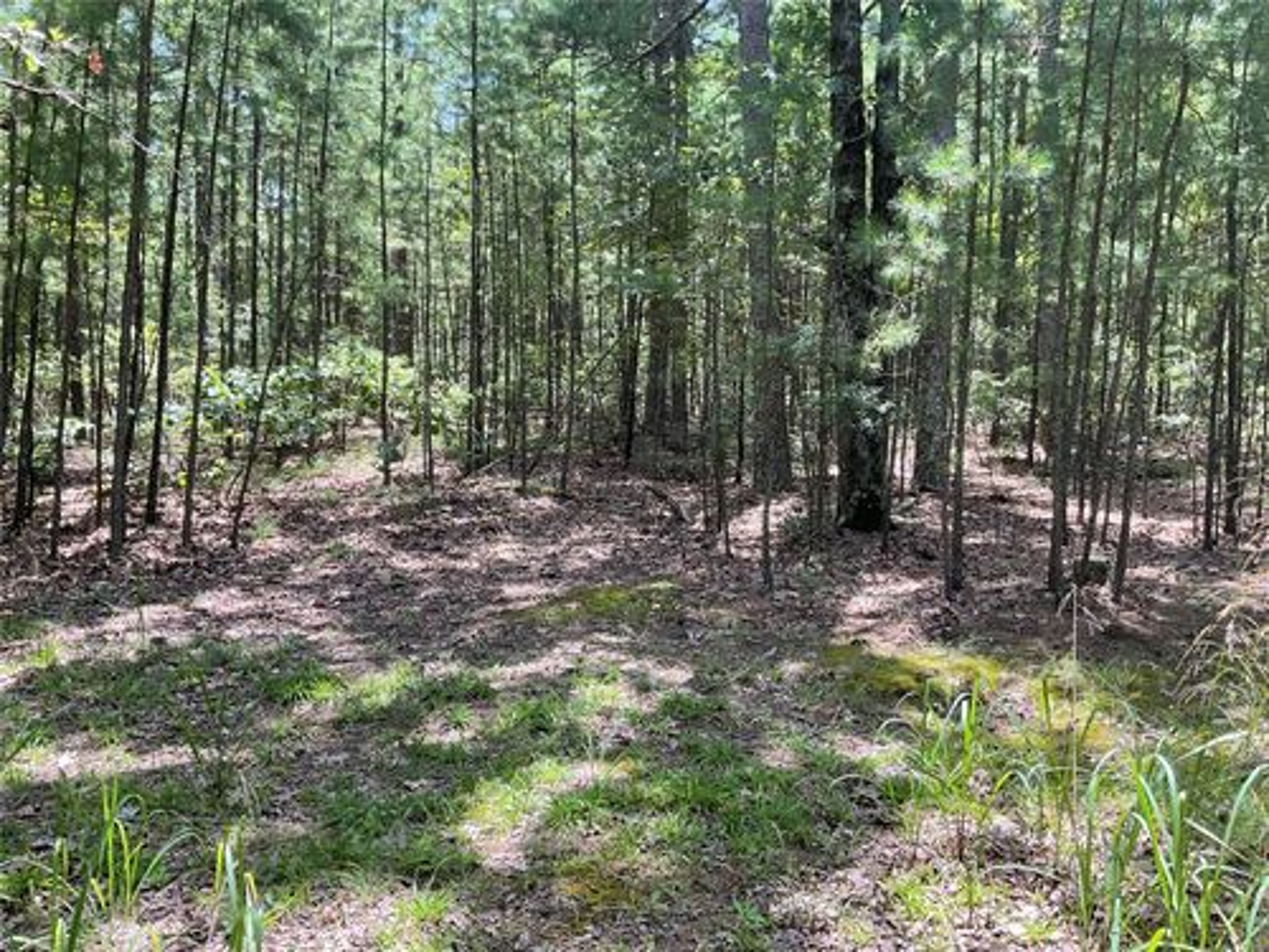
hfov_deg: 61.7
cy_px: 476
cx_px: 634
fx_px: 1063
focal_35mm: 29
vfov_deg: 48.2
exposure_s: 1/120
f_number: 1.8
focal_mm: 3
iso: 16
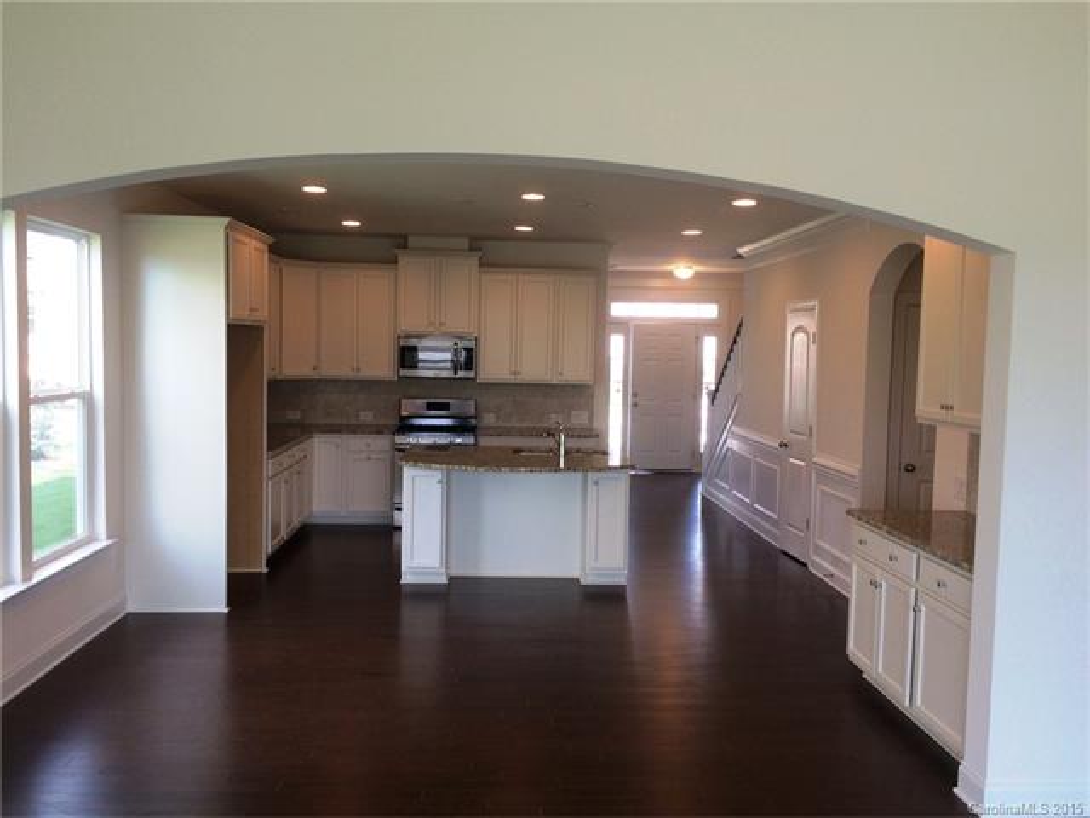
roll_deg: -0.2
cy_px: 409
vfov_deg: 48.2
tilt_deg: -4.0
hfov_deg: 61.7
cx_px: 545
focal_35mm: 29
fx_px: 913
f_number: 2.2
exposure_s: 1/60
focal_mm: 4.15
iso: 40
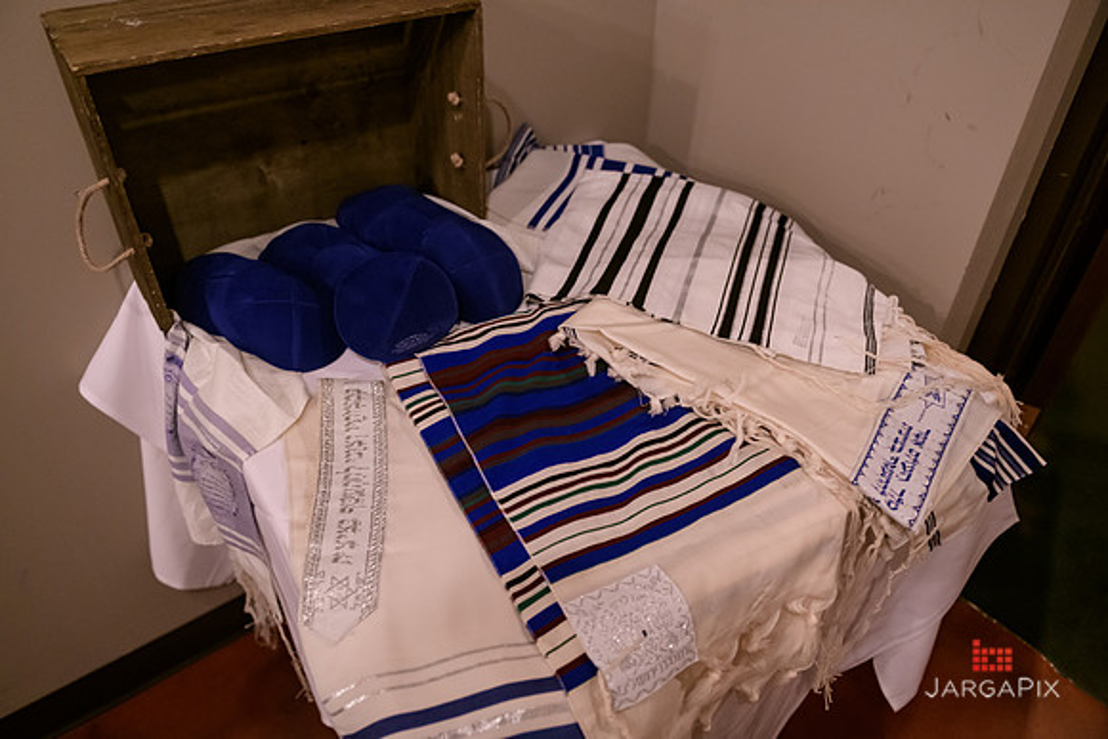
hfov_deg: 69.4
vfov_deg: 49.6
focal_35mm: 26
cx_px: 554
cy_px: 370
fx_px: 800
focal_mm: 26
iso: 1600
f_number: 3.2
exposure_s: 1/25
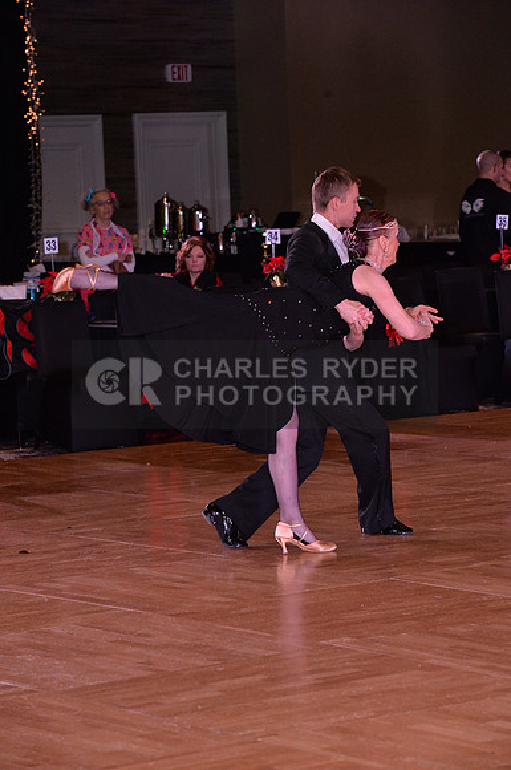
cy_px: 385
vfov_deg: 14.7
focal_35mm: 140
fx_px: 2990
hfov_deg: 9.8
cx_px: 256
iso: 2000
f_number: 7.1
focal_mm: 140
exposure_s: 1/250
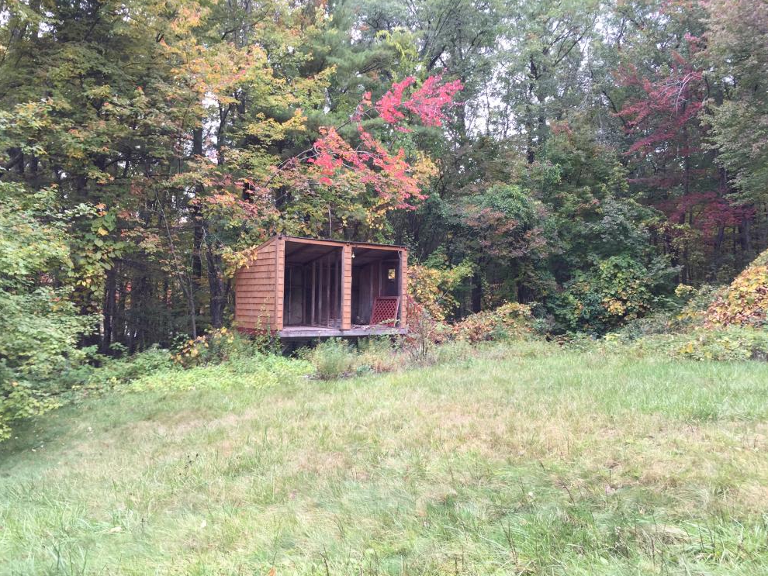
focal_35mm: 30
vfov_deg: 46.8
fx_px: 666
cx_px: 382
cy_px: 291
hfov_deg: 60.0
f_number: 2.2
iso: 50
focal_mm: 4.15
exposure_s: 1/120
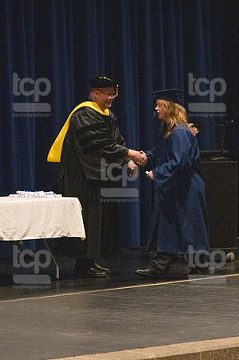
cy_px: 180
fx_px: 1826
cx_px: 120
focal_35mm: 183
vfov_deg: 11.2
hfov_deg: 7.5
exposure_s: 1/400
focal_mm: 122
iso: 10000
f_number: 3.2
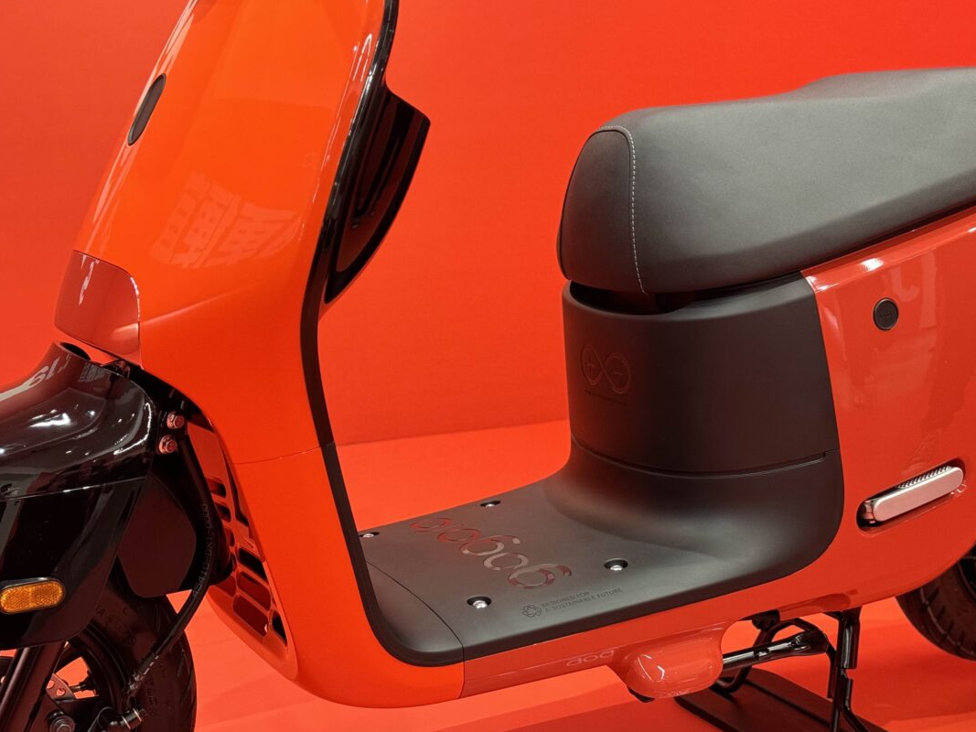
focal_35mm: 54
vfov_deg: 27.0
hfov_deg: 35.5
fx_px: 1522
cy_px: 383
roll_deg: -0.5
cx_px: 511
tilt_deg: -10.8
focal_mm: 6.76
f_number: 1.78
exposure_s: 1/40
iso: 320
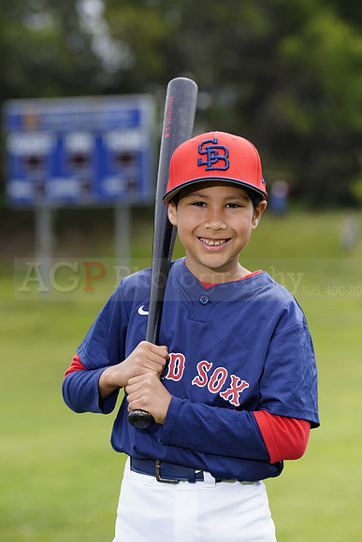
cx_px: 181
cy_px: 271
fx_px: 3015
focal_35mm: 200
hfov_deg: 6.9
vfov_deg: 10.3
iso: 100
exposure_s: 1/250
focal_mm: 200
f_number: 6.3
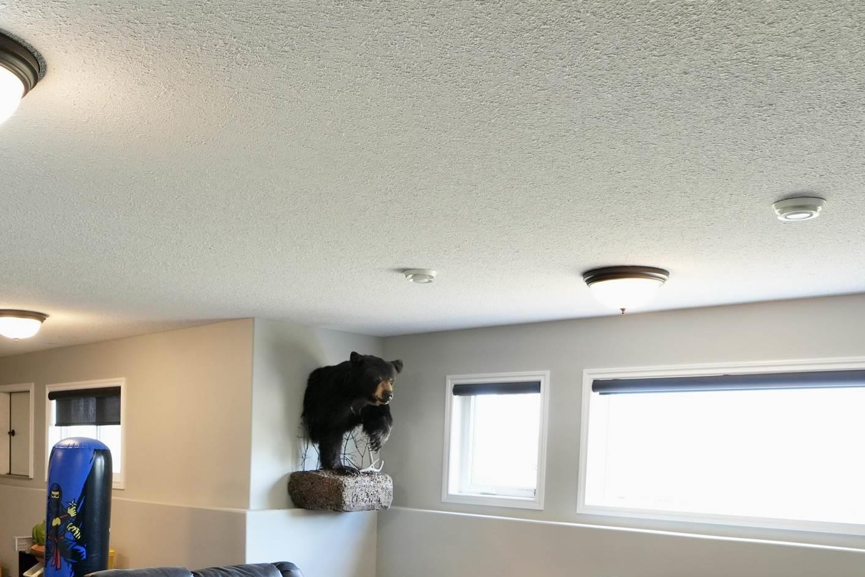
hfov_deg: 53.9
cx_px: 334
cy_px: 530
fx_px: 841
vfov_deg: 35.4
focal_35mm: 35
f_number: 4
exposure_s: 1/60
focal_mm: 16
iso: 640
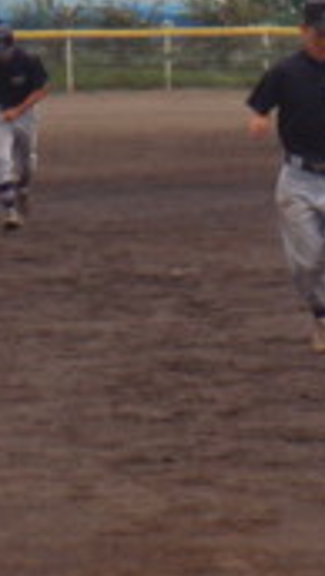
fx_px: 5933
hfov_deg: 3.1
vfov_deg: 5.5
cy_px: -54
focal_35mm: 388
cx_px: 332
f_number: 5.1
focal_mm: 18.2
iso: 100
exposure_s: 1/250
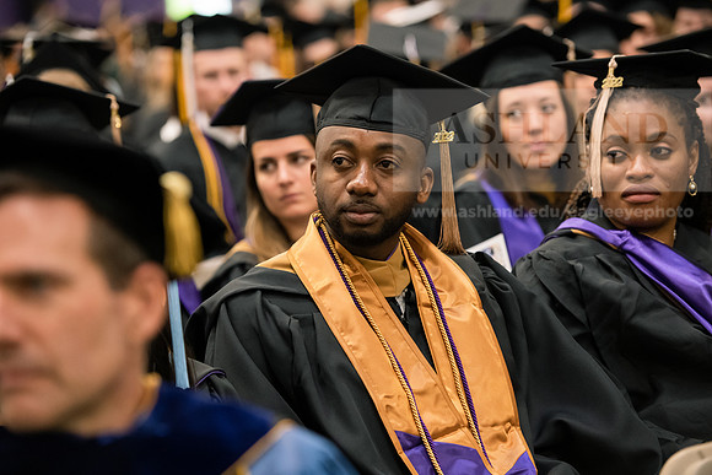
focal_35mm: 130
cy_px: 238
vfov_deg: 10.6
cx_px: 356
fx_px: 2572
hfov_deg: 15.8
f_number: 3.5
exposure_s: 1/200
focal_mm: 130
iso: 3200
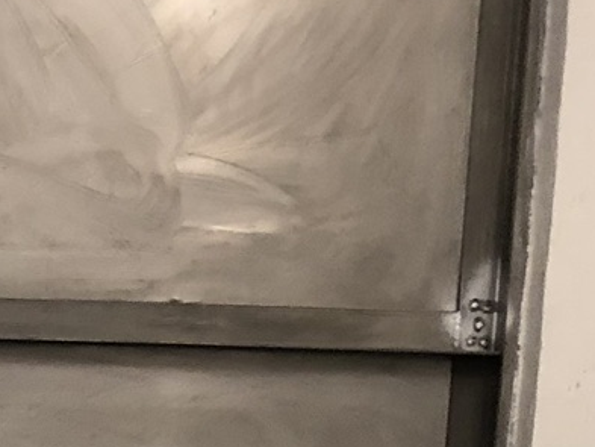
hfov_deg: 12.7
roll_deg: -2.3
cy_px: 892
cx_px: -366
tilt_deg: -8.1
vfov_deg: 9.5
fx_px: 2510
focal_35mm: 146
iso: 80
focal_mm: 4
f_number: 1.8
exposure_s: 1/17
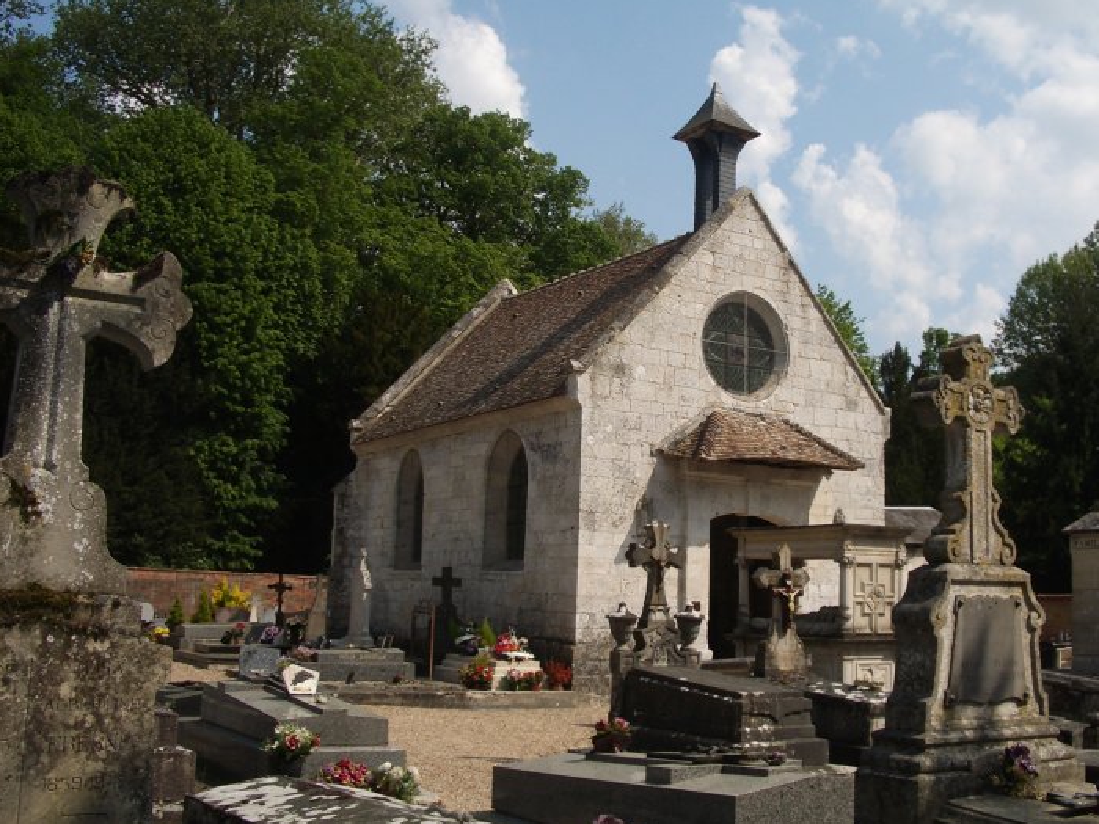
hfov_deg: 46.7
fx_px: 1270
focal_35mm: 40
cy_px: 359
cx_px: 622
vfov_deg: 35.9
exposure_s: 1/640
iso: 80
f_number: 4.3
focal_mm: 5.8
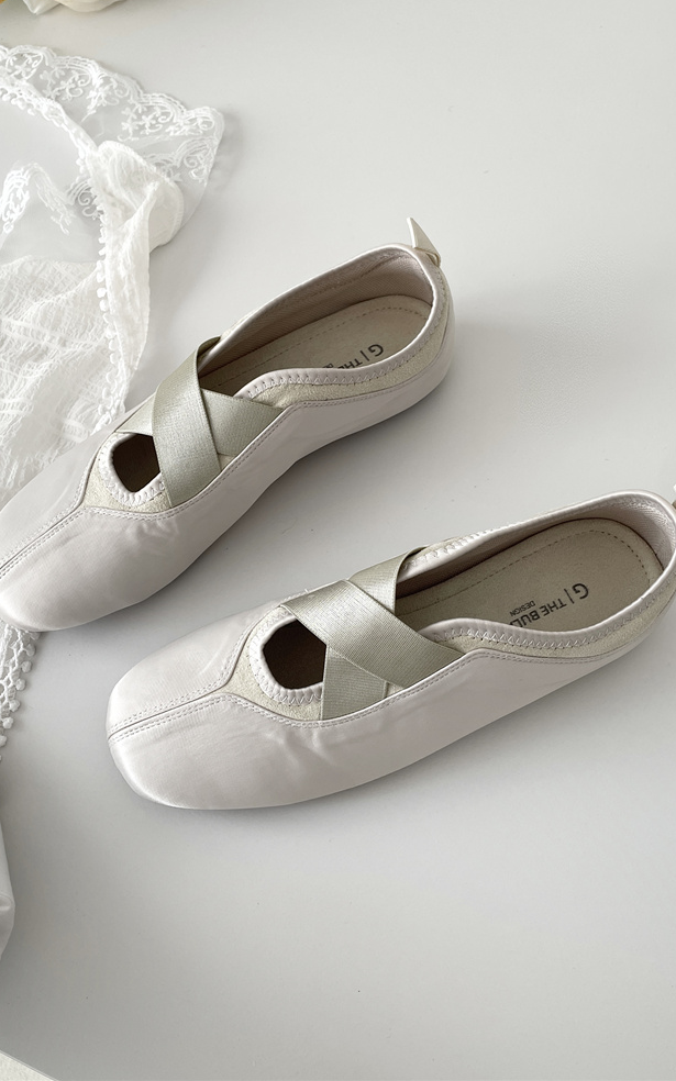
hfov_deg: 44.5
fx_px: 825
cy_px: 533
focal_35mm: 28
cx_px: 325
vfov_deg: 66.5
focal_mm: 4.2
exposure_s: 1/294
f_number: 1.6
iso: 32
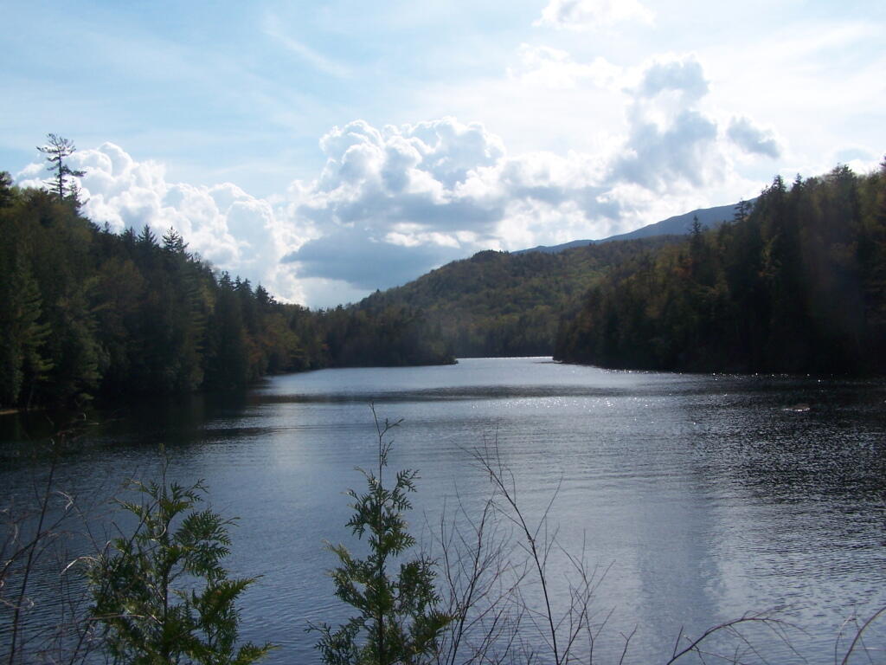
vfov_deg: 37.7
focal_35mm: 38
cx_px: 443
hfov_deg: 49.0
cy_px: 332
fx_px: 973
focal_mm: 6.3
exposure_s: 1/800
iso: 80
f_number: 5.6
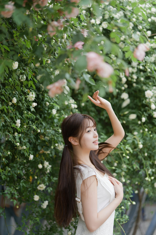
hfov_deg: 27.0
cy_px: 118
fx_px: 325
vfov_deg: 39.6
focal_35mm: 50
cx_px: 78
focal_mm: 50
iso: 100
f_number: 1.4
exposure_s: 1/1000
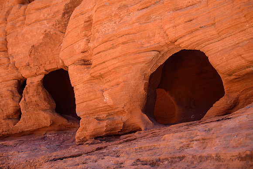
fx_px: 243
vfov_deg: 38.4
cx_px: 126
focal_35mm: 34
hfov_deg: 55.1
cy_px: 84
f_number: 5
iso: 100
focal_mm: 23
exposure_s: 1/50
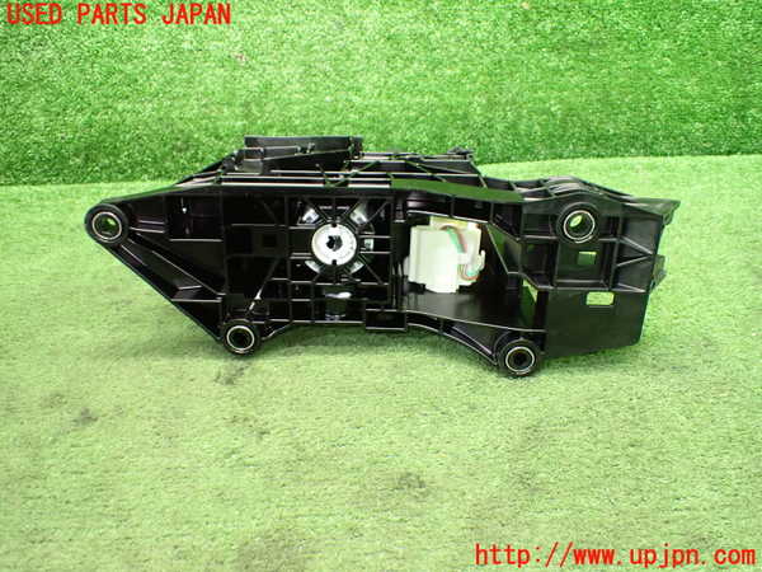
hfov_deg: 60.0
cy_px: 286
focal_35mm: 30
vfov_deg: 46.8
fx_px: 660
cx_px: 381
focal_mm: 5.4
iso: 800
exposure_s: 1/50
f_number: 2.3
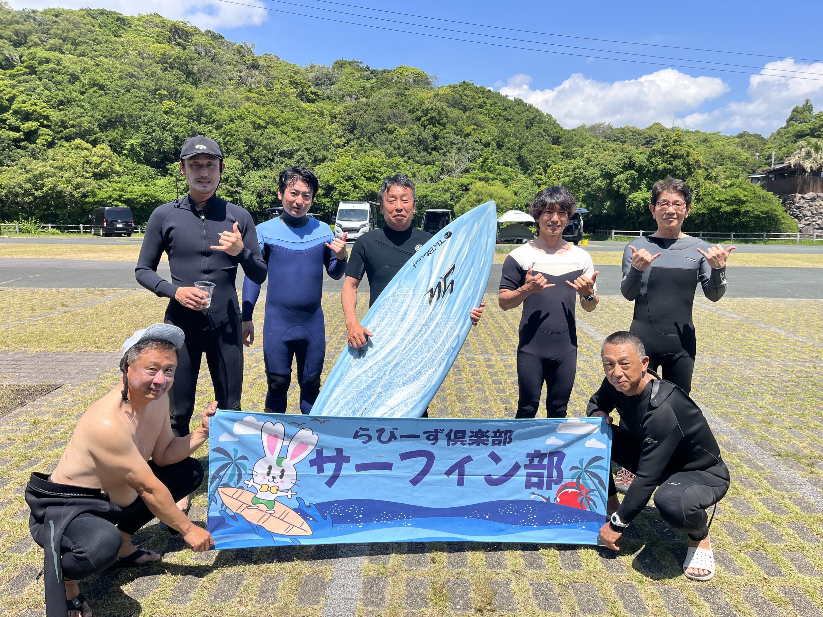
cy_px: 308
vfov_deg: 53.1
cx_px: 412
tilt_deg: -6.8
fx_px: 618
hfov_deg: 67.3
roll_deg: -1.0
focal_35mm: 26
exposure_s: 1/2268
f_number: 1.6
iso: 50
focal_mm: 5.1
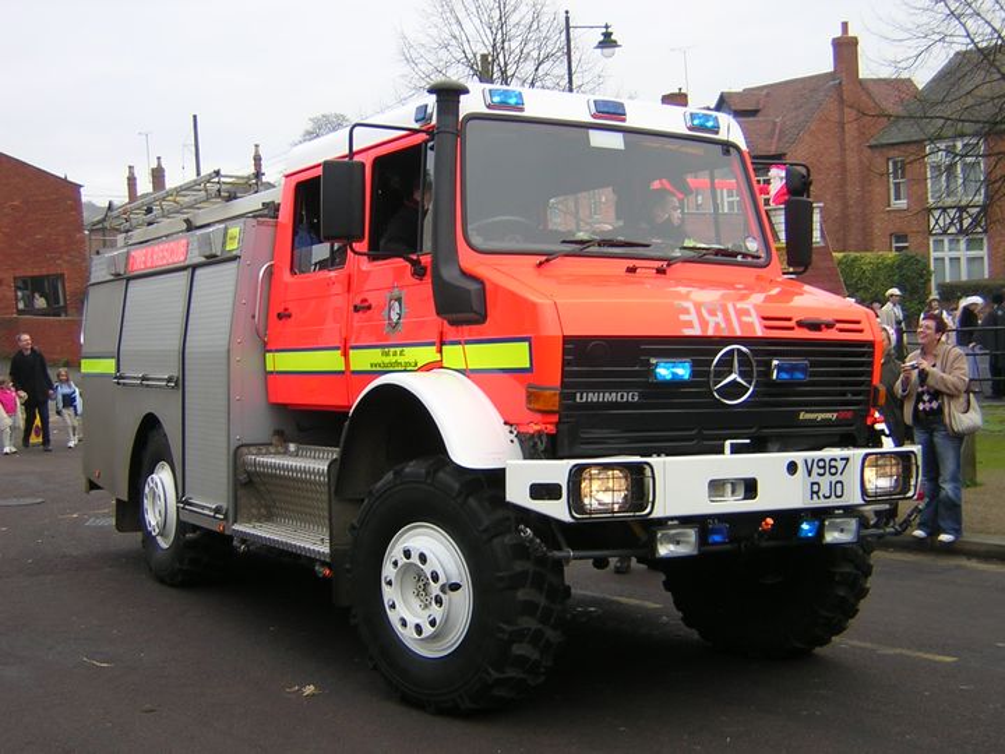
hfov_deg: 40.4
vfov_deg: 30.9
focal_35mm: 47
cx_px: 502
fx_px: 1365
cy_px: 377
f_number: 2.9
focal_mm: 6.1
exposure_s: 1/123
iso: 100
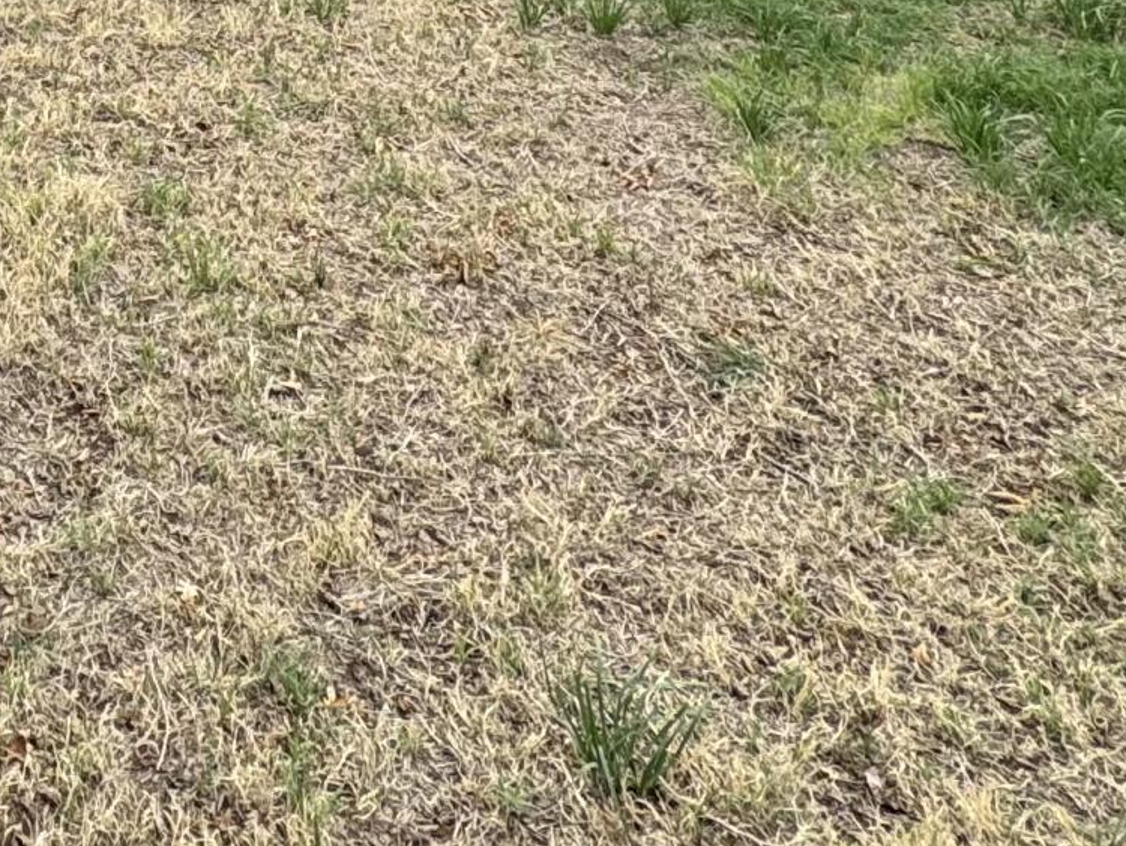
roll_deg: +1.0
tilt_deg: -3.8
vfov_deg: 21.1
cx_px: -314
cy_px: -505
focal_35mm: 56
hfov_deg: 28.5
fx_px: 1822
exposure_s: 1/675
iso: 40
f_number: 2.2
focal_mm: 2.22
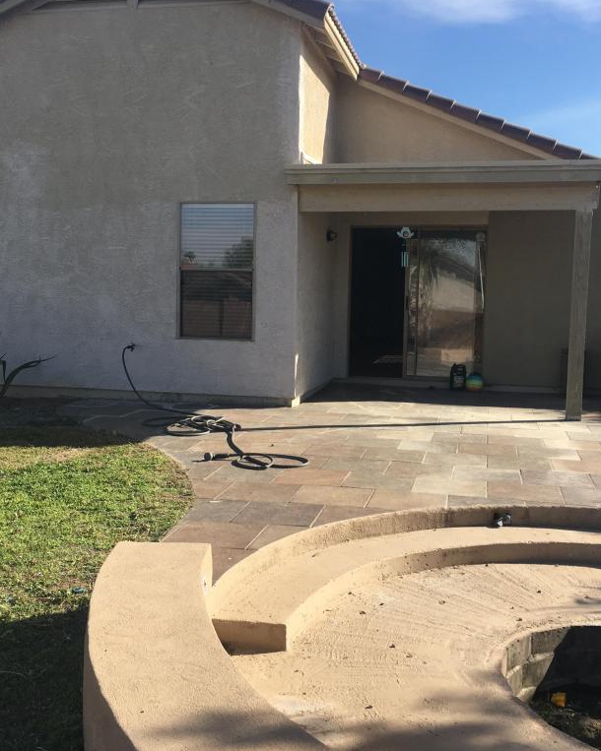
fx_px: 845
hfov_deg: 39.1
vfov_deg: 47.9
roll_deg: -0.6
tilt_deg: -5.4
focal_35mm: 38
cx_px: 300
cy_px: 375
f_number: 2.2
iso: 25
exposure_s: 1/1183
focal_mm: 4.15
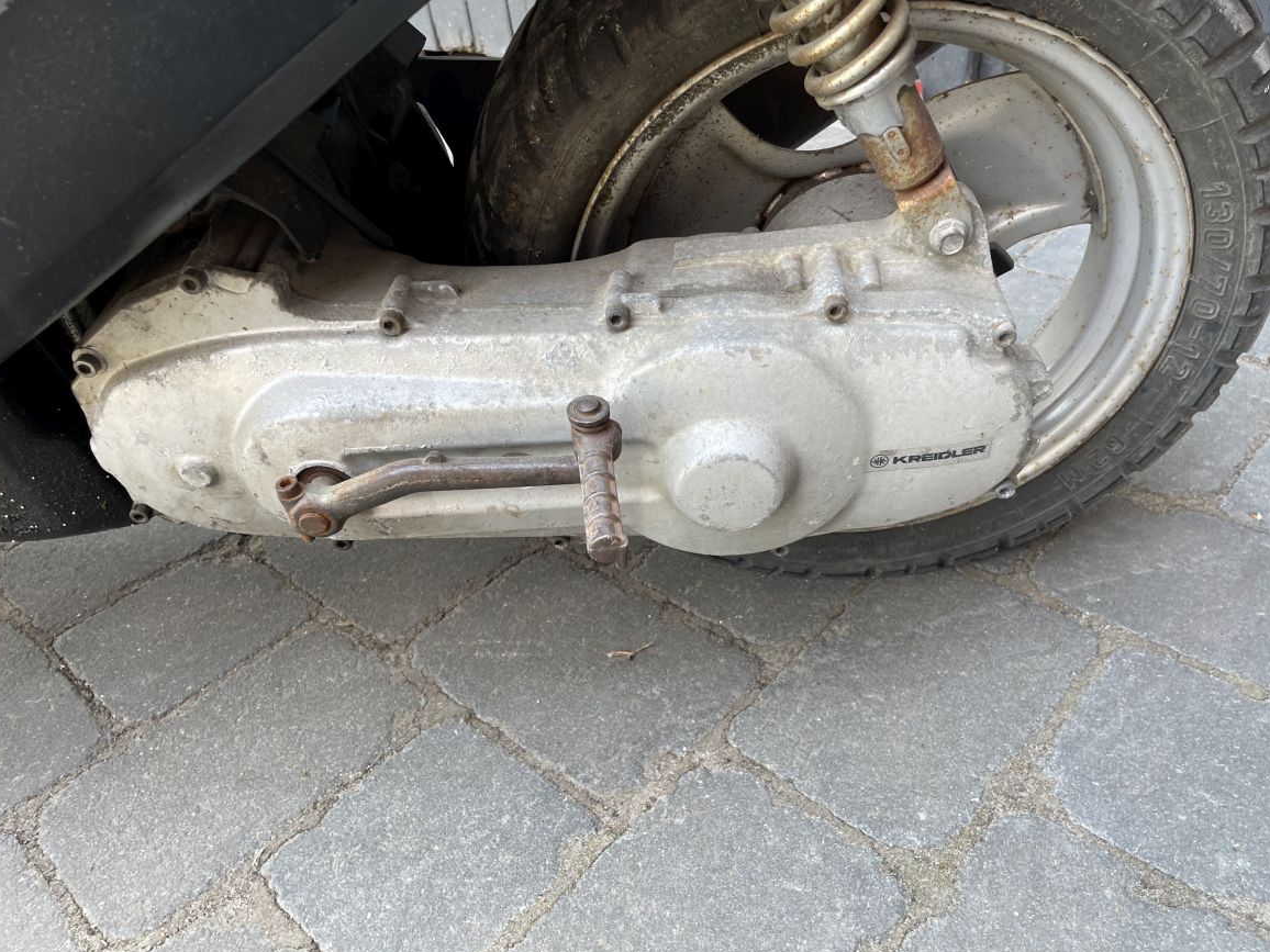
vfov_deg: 51.4
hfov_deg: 65.3
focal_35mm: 27
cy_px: 485
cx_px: 649
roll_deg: +6.5
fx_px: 991
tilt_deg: -36.6
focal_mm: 4.2
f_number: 1.6
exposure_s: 1/121
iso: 50
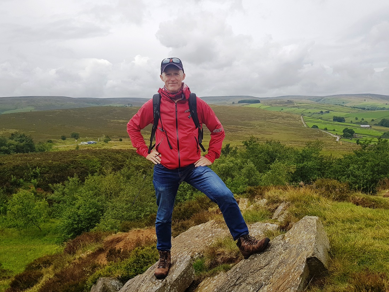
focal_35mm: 26
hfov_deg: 67.3
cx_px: 194
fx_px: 292
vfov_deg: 53.1
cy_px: 146
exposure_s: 1/2512
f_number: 1.7
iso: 40
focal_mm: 4.2
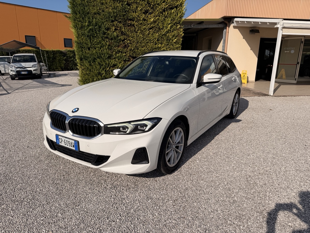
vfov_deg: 56.8
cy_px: 116
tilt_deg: -15.3
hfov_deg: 71.6
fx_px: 215
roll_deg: -0.6
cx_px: 155
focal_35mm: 24
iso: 80
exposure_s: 1/14286
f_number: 1.78
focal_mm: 6.76
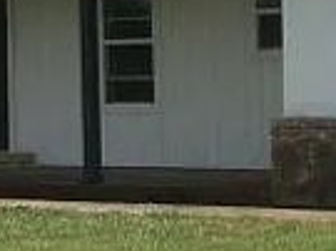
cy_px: 82
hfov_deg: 8.7
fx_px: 2134
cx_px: 543
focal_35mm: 220
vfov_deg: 6.7
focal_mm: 4.15
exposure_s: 1/1748
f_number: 2.2
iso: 25
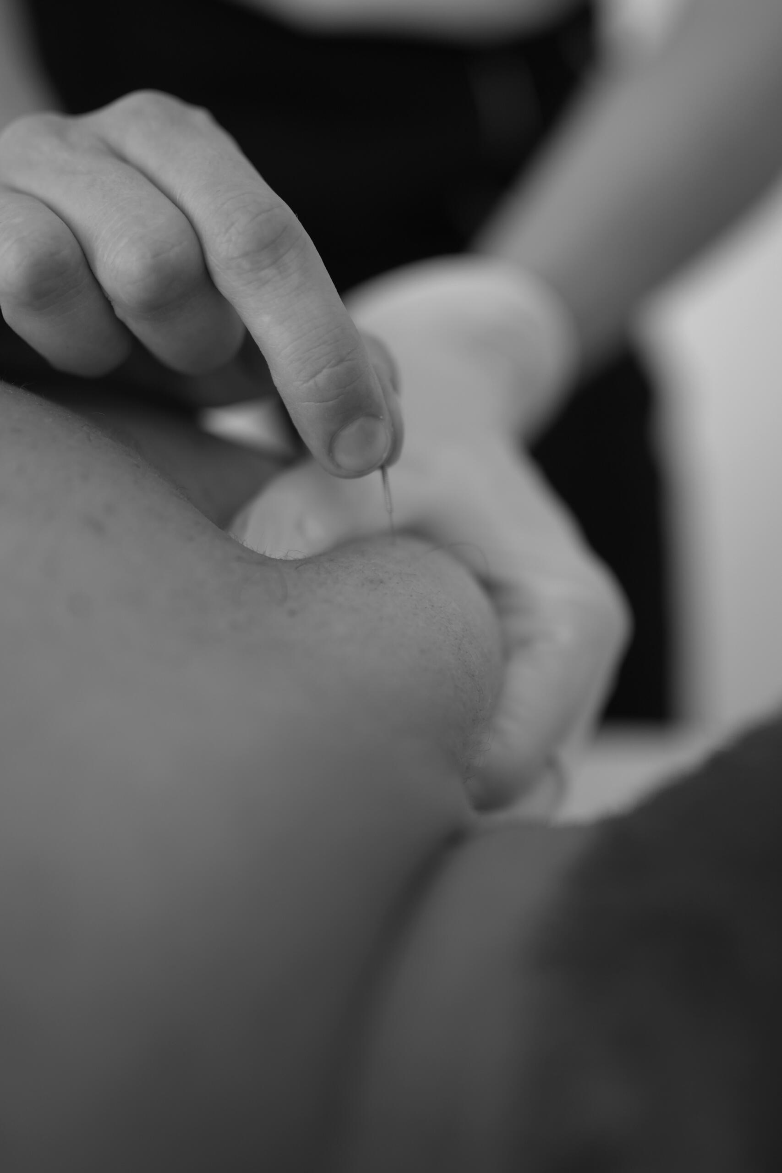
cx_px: 391
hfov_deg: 26.0
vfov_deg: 38.2
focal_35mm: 52
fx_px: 1694
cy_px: 586
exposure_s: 1/250
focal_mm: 35
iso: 250
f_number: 1.4
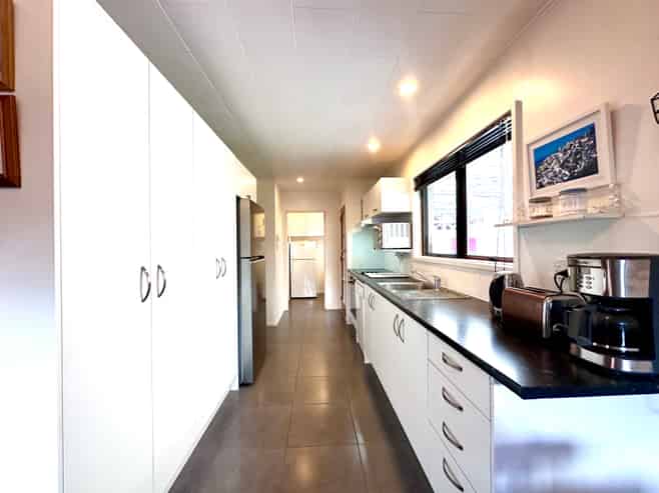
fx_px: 266
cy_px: 246
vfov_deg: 85.6
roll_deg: +0.5
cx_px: 330
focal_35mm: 14
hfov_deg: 102.1
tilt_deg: -0.7
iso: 200
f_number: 2.2
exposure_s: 1/100
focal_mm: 2.22
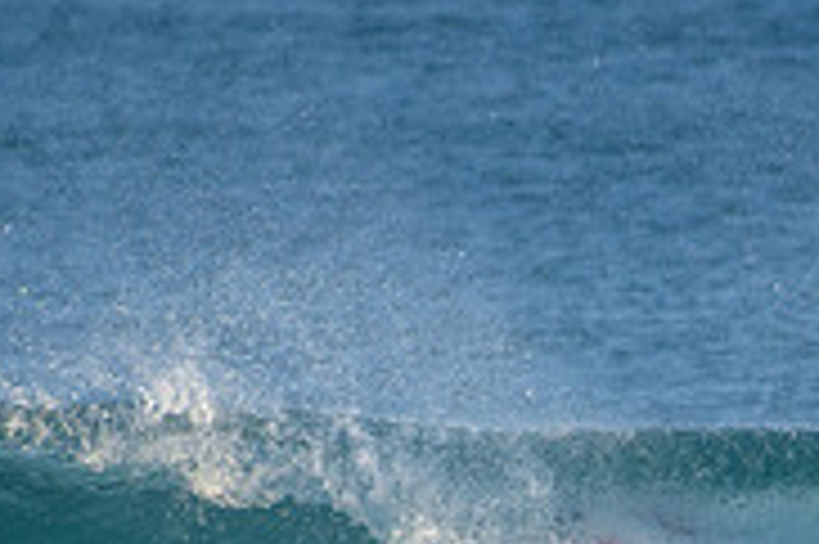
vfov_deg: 0.8
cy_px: 712
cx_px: 526
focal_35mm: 1725
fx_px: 39208
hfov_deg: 1.2
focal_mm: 500
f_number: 5.6
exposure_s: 1/2000
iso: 500
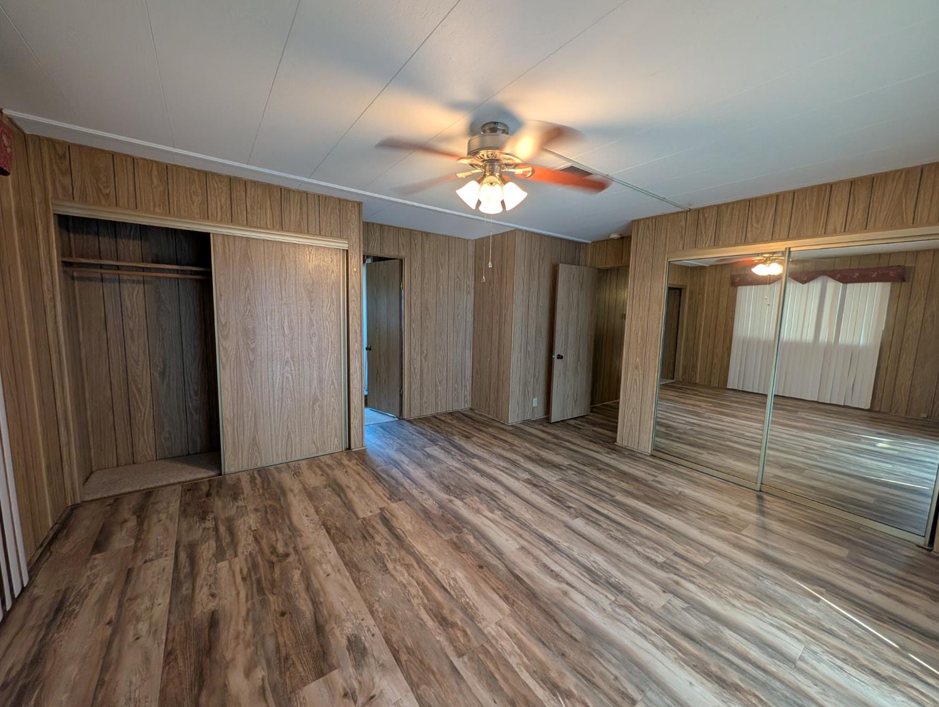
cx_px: 470
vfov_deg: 94.6
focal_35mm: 12
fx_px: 326
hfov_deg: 110.5
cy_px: 354
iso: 108
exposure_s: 1/60
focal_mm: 2.02
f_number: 1.7
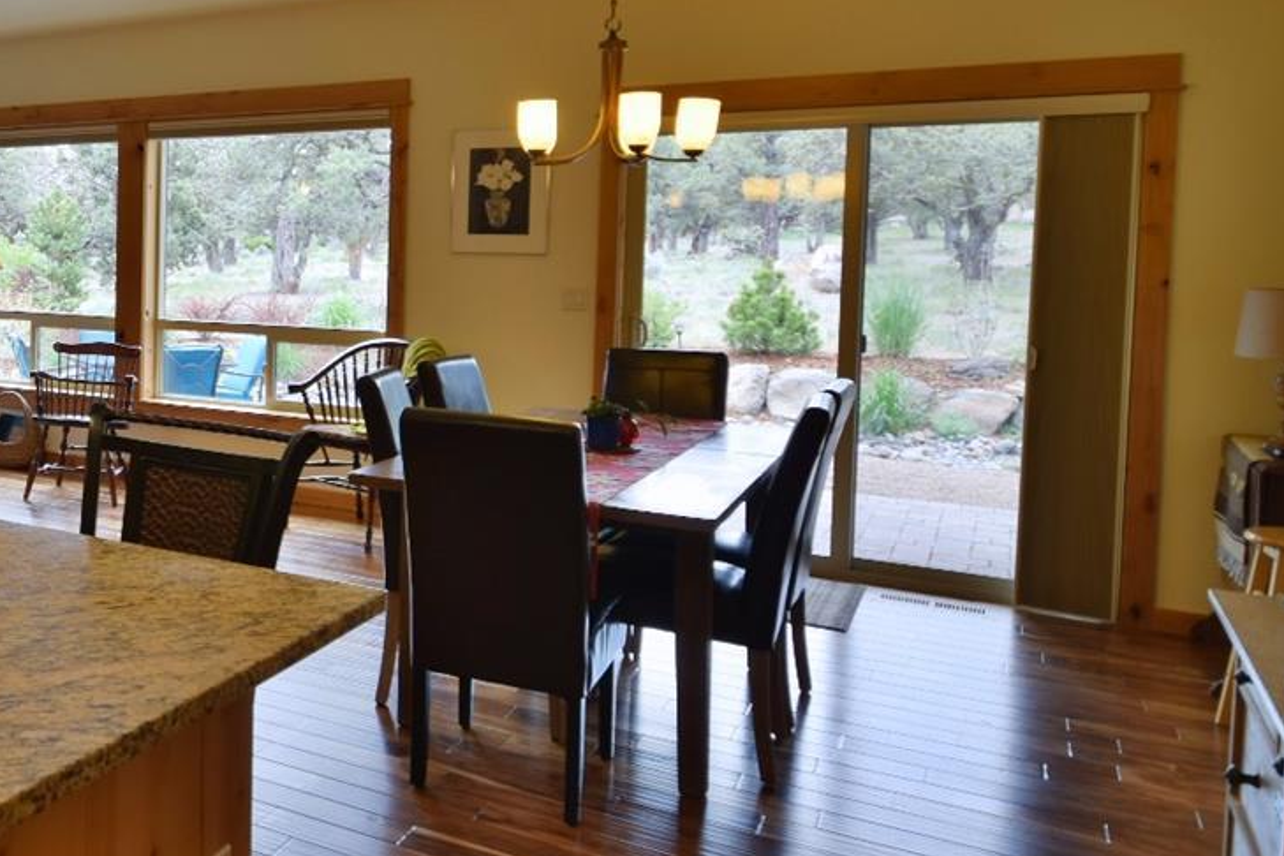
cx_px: 48
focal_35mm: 36
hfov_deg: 46.5
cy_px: 271
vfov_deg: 36.9
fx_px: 1267
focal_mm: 11.5
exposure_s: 1/40
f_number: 4.5
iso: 250
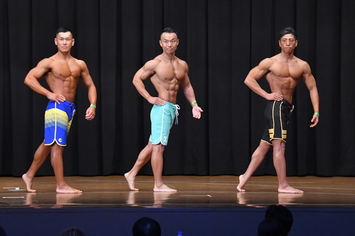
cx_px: 178
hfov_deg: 11.0
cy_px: 118
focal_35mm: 187
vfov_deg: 7.3
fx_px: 1843
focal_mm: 125
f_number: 5.6
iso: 8000
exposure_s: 1/400
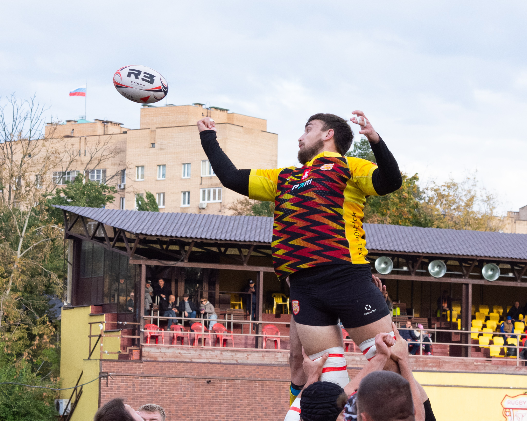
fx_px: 2402
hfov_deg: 12.5
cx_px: 251
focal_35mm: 154
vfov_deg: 10.0
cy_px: 217
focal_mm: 78
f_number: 7.1
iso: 1600
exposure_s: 1/1600
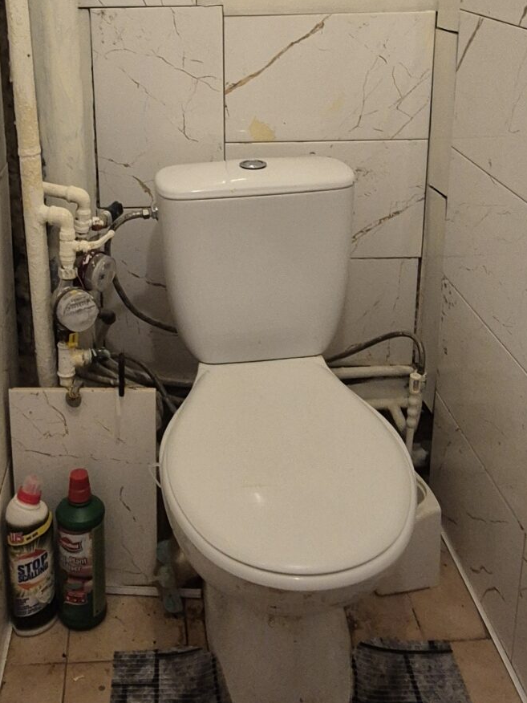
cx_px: 191
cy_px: 136
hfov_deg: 37.4
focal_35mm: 38
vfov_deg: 46.3
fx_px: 771
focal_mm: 2.2
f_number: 2.2
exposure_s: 1/50
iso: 320
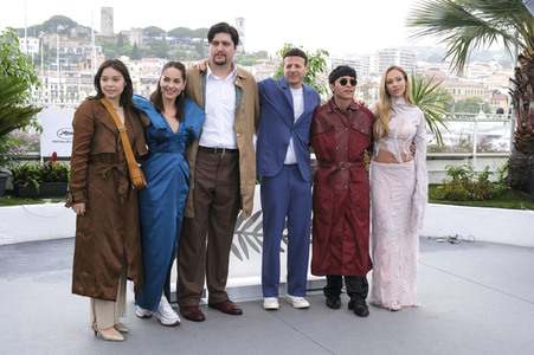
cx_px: 267
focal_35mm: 49
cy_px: 178
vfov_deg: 27.5
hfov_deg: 40.4
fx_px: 726
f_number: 6.4
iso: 400
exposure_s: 1/200
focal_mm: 32.5
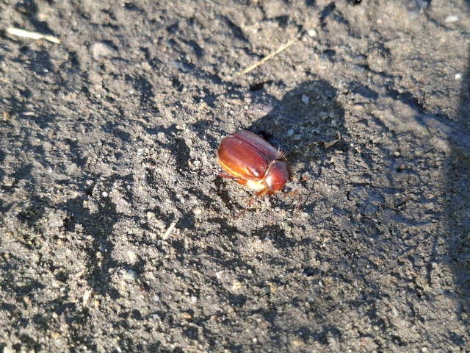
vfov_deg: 58.9
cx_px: 235
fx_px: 312
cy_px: 176
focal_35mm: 23
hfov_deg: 73.9
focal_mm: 5.54
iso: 50
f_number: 1.8
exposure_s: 1/195
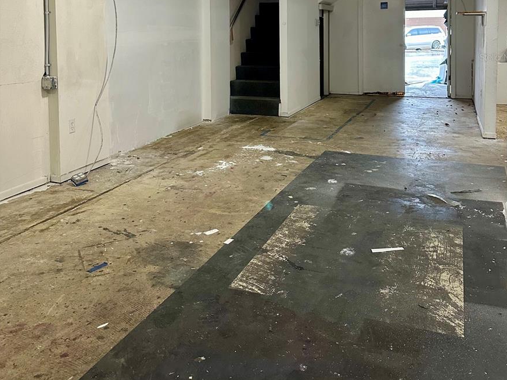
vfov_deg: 40.5
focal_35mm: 33
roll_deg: +0.8
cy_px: 57
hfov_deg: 55.3
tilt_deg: -4.2
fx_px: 483
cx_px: 260
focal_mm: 6.86
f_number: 1.78
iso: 400
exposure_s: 1/60
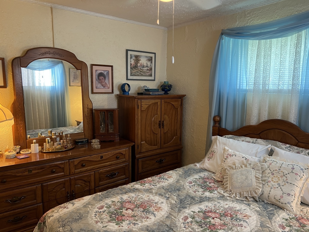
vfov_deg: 53.1
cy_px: 116
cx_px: 154
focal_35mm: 26
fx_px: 232
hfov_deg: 67.3
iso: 160
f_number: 1.5
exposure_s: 1/60
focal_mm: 5.7
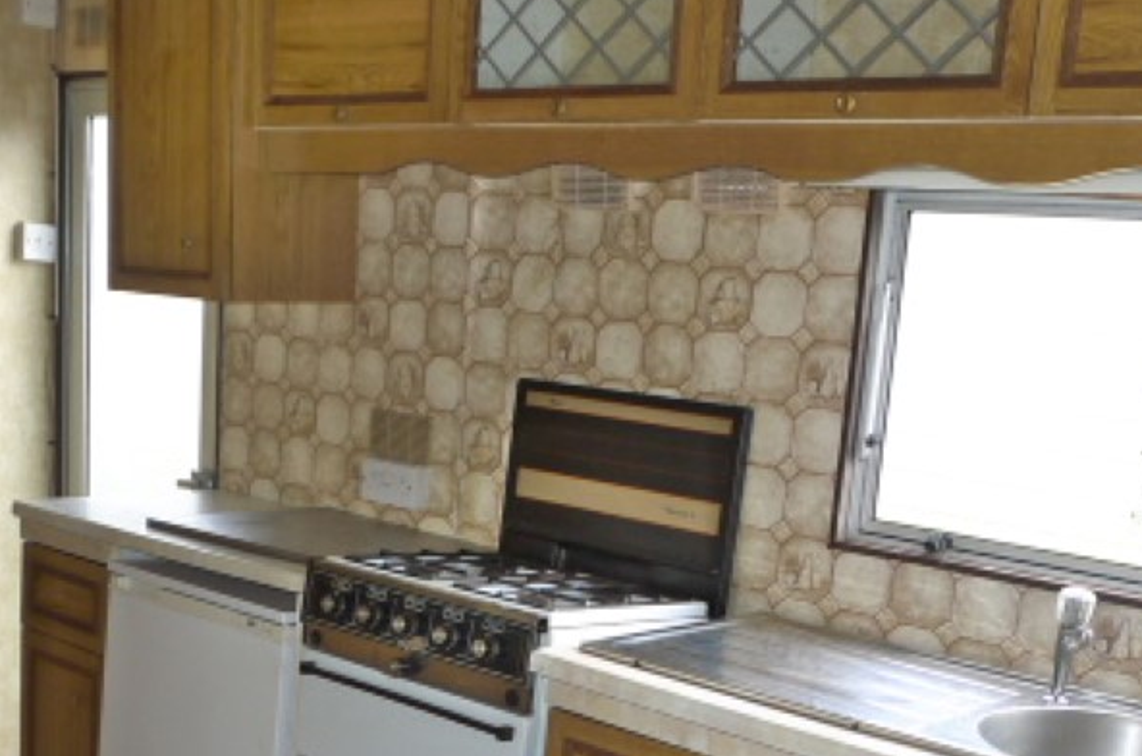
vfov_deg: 27.6
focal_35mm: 47
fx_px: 1488
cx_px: 528
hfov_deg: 42.0
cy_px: 665
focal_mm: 5.1
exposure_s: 1/125
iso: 400
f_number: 2.5
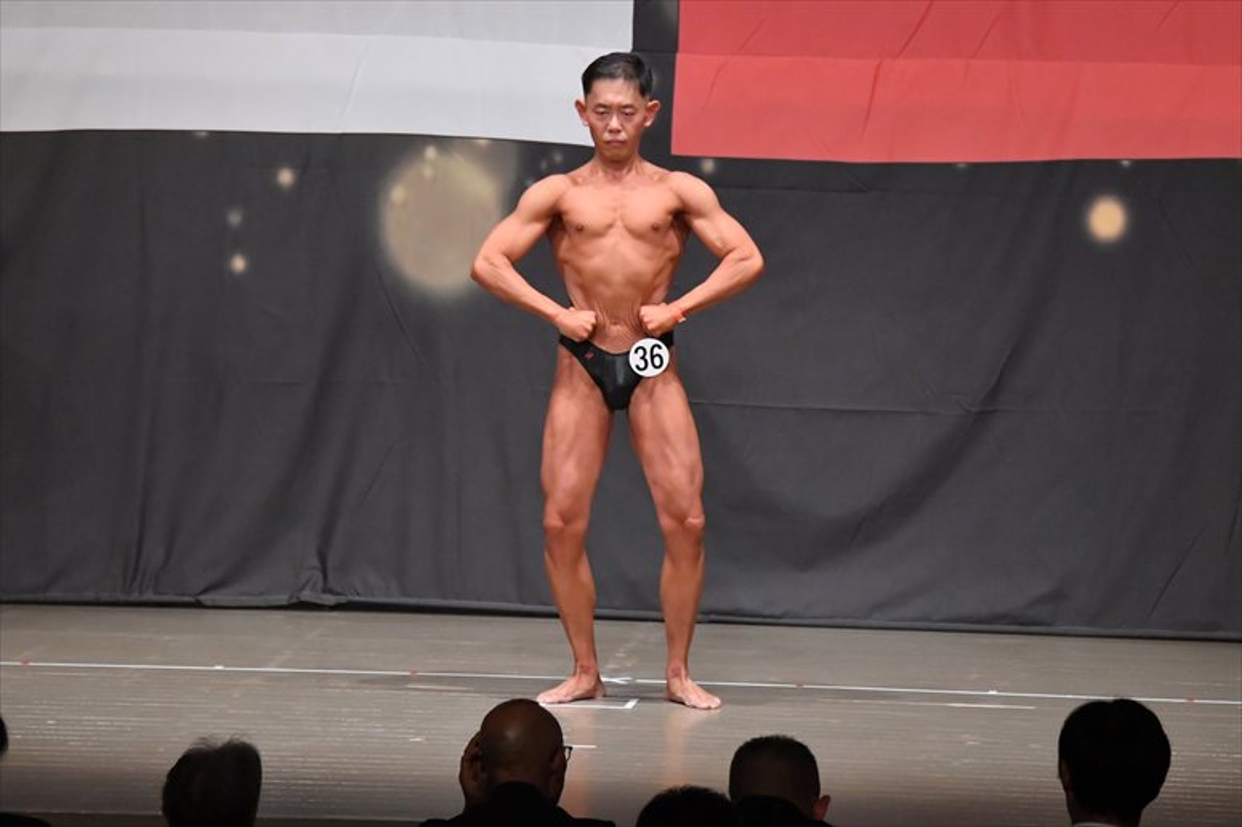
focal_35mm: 202
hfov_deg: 10.2
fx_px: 6966
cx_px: 621
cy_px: 414
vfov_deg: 6.8
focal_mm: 135
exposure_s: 1/400
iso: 6400
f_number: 5.6
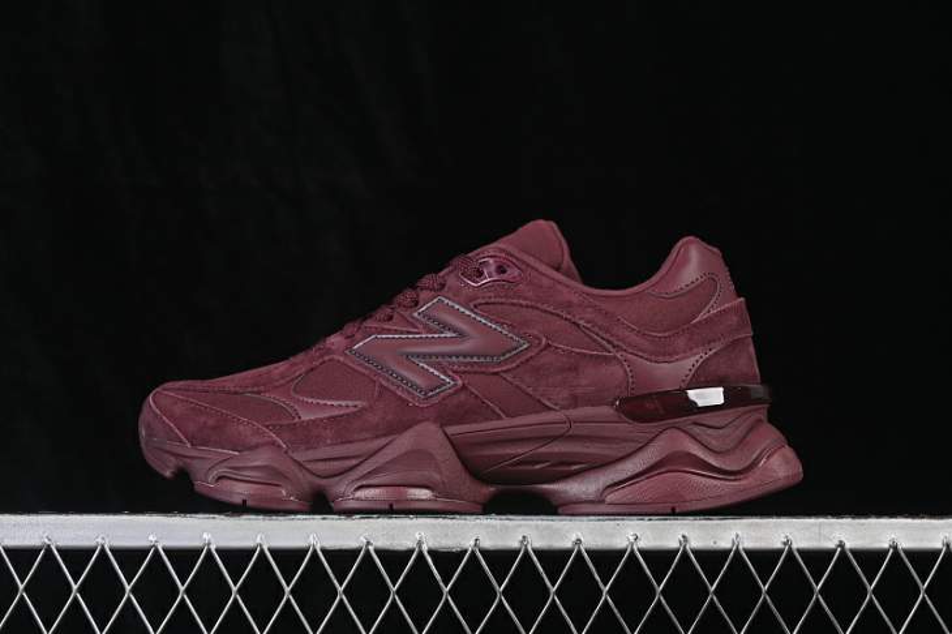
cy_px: 317
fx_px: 1982
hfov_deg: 27.0
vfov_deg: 18.2
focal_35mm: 75
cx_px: 476
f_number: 7.1
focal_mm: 50
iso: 160
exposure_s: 1/80
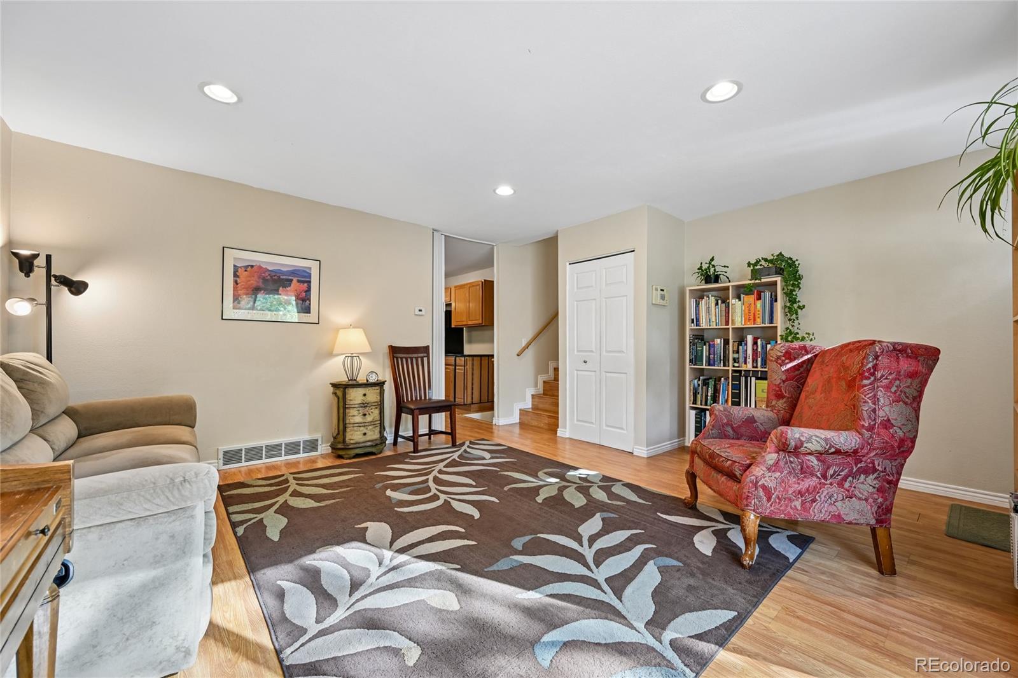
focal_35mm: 14
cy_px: 339
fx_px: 396
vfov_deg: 81.2
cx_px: 509
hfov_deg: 104.3
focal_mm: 14
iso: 320
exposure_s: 1/15
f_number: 8
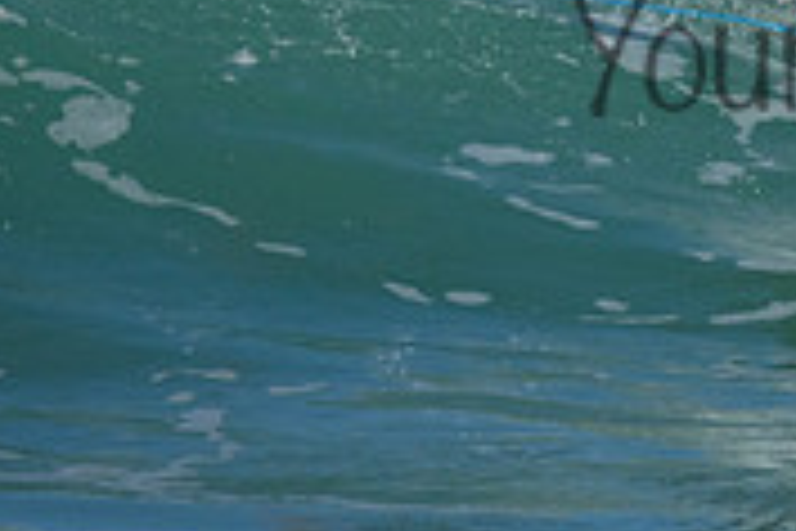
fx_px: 58037
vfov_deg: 0.5
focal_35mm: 2625
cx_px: 1034
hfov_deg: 0.8
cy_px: 7
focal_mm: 800
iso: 2500
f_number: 11
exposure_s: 1/2000
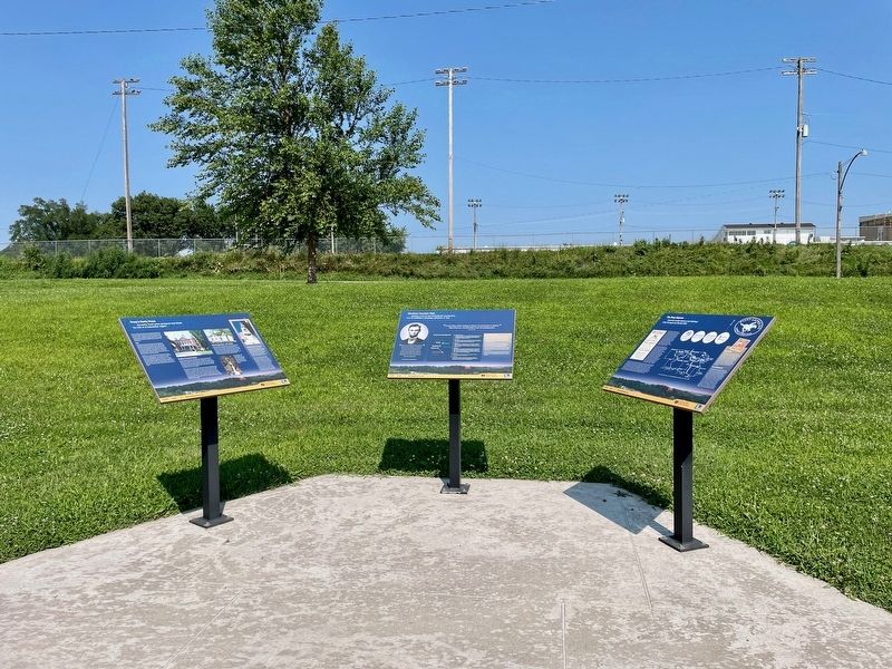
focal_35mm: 26
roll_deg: +1.2
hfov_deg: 67.3
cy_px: 334
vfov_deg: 53.1
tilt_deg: -1.2
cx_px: 446
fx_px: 670
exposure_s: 1/4651
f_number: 1.6
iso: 32
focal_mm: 4.2
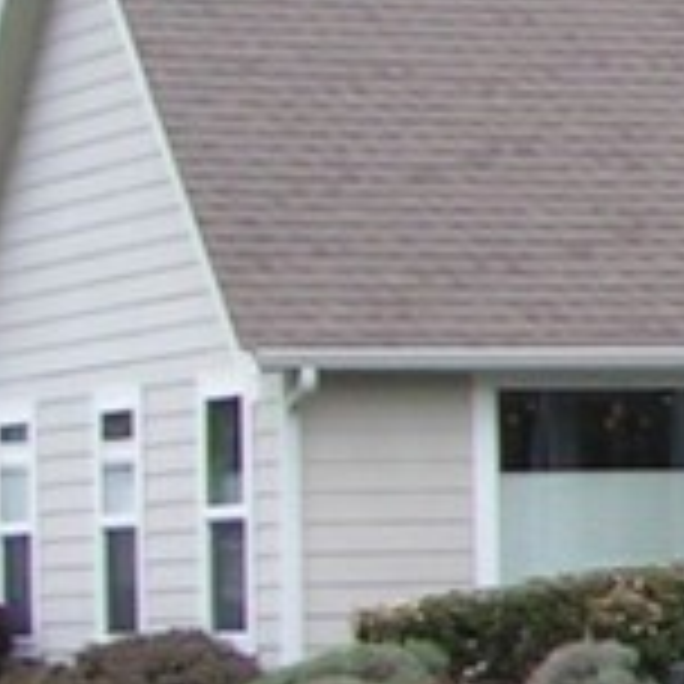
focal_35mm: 279
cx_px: 2110
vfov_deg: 6.3
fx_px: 6237
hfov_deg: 5.8
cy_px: 302
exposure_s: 1/80
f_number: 2.8
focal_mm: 7.3
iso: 50
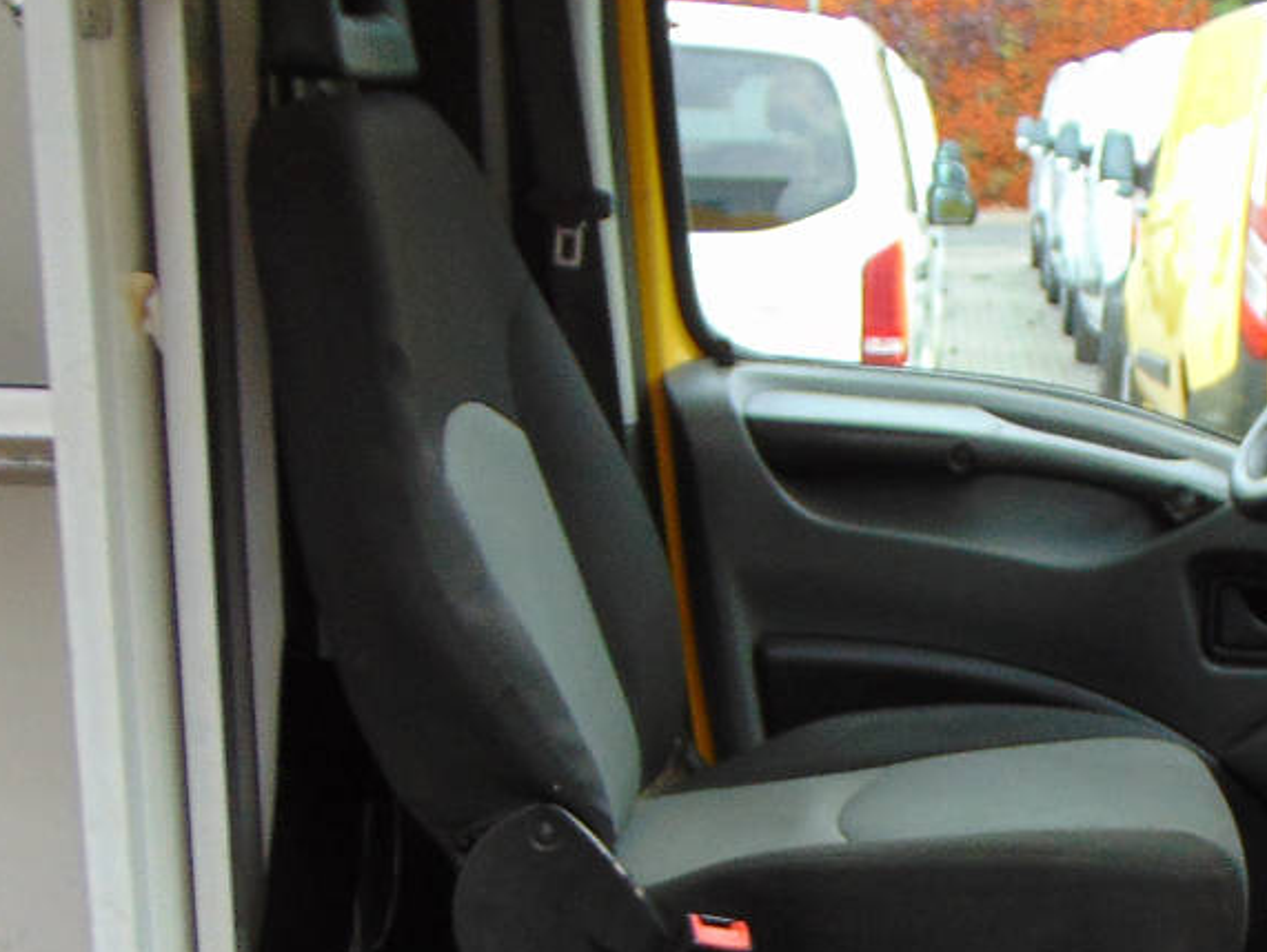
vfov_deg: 20.3
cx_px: 1054
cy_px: 981
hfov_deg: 27.1
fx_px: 2564
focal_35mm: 70
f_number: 3
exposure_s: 1/60
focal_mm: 4.5
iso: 80
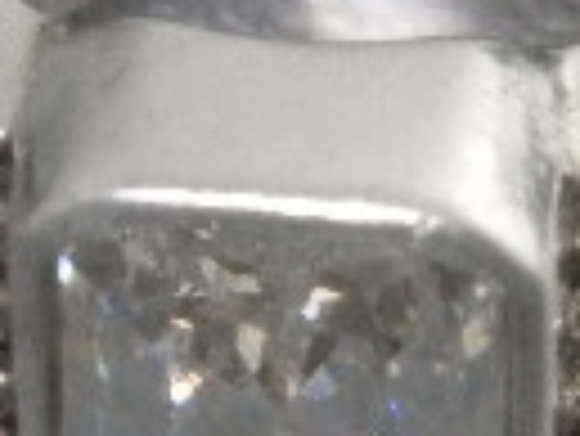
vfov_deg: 5.1
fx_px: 4914
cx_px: 364
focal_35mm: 293
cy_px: 292
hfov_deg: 6.8
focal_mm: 10.6
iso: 800
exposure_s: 1/30
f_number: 8
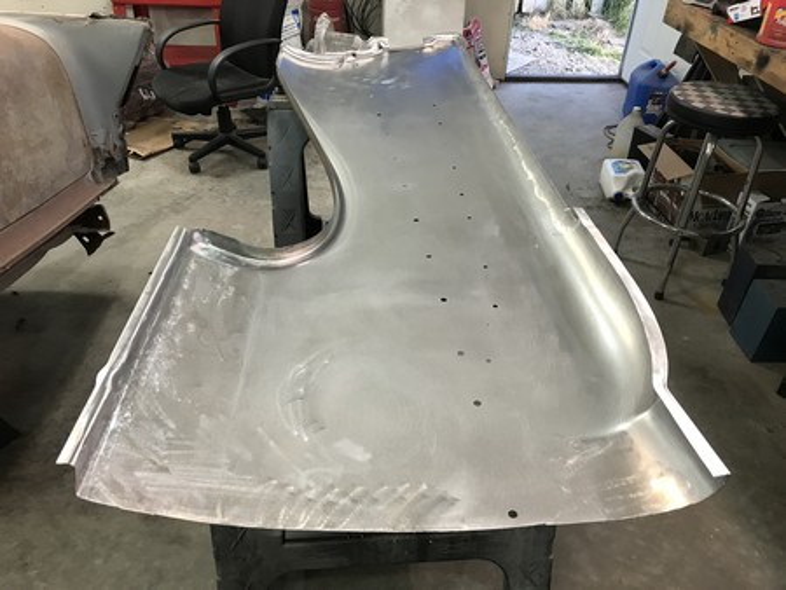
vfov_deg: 49.8
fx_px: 636
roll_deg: -1.7
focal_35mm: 28
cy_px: 295
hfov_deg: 63.4
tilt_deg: -33.5
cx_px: 393
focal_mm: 3.99
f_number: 1.8
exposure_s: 1/20
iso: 40
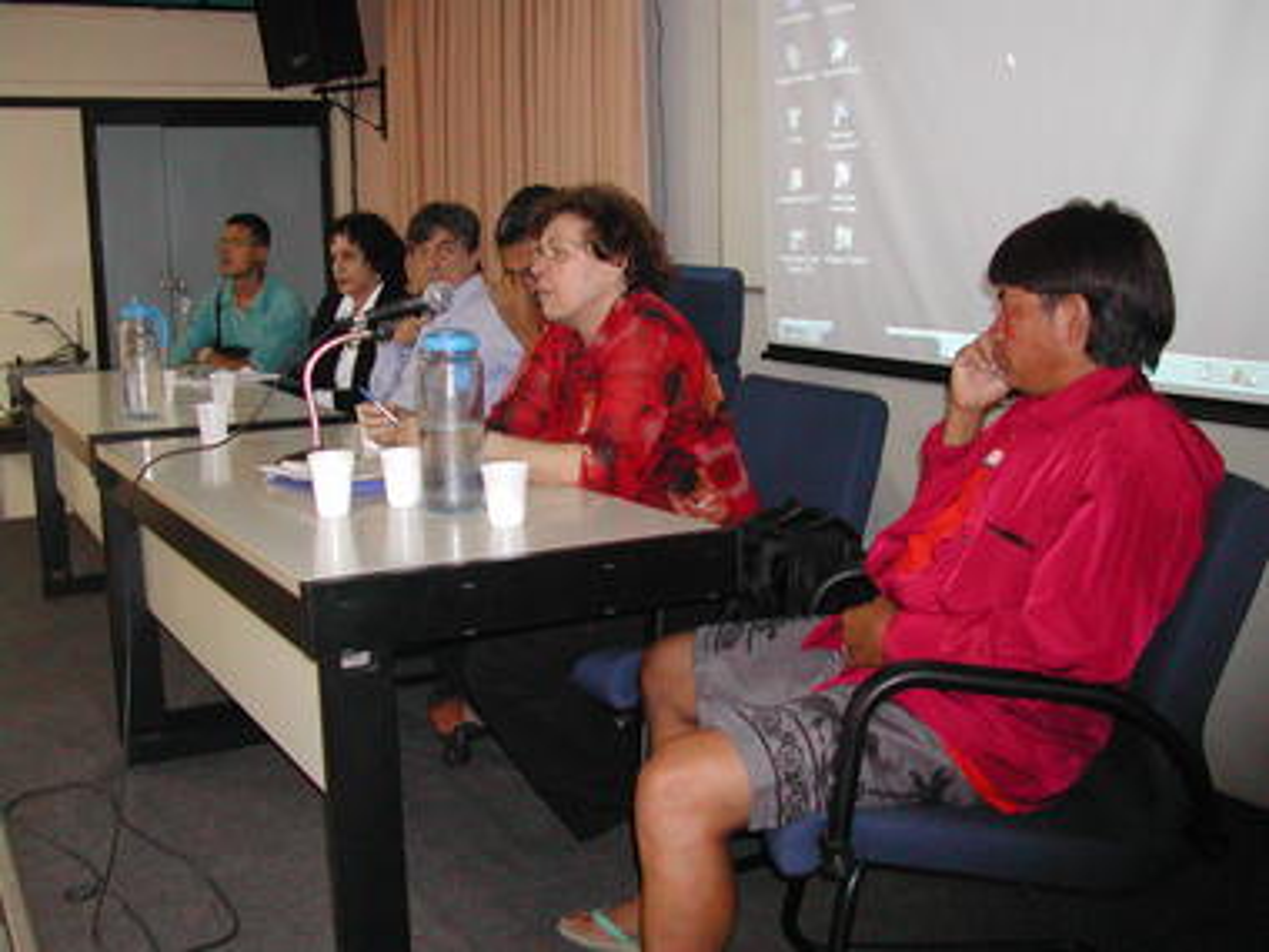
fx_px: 1393
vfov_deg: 37.7
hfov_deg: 49.0
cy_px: 476
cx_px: 634
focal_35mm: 38
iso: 400
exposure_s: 1/30
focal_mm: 8
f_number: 2.8
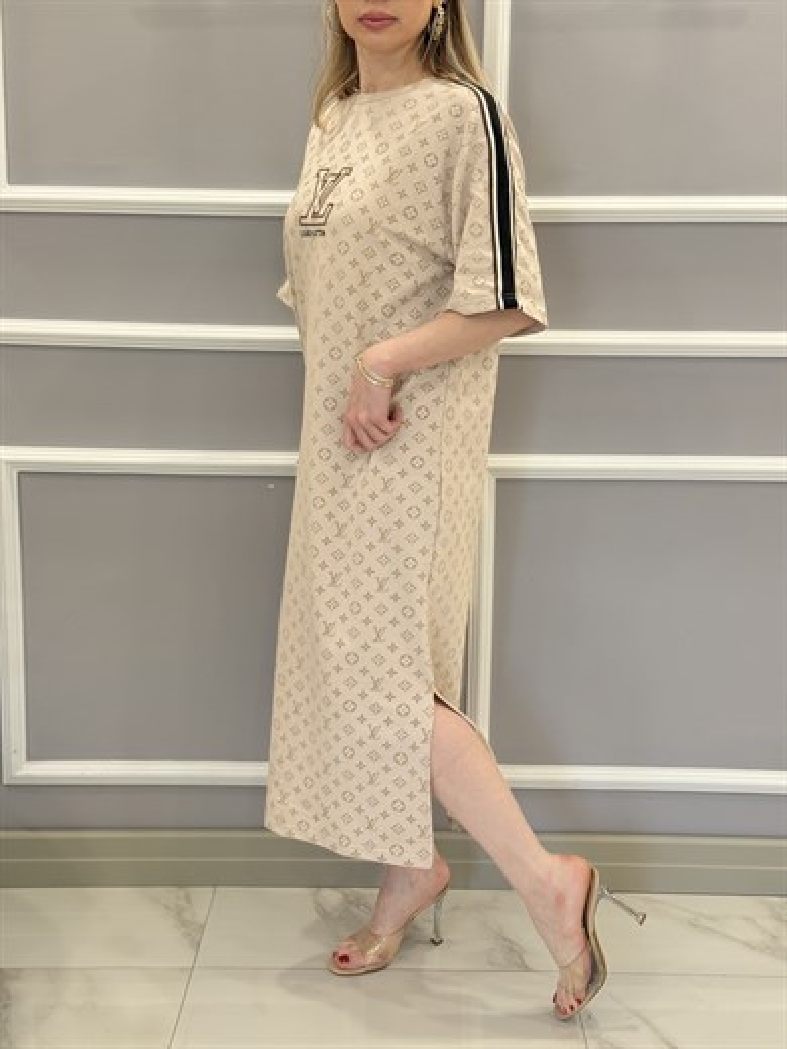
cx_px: 394
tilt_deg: -10.1
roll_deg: -0.8
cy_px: 524
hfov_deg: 30.3
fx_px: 1455
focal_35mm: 48
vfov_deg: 39.7
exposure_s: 1/163
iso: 125
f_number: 1.78
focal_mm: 6.76
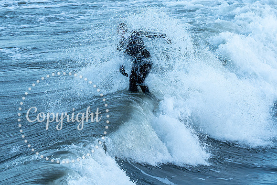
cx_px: 151
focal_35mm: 252
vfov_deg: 5.4
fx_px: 1942
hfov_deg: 8.2
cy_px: 52
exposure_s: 1/2000
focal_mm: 165
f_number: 4
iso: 500
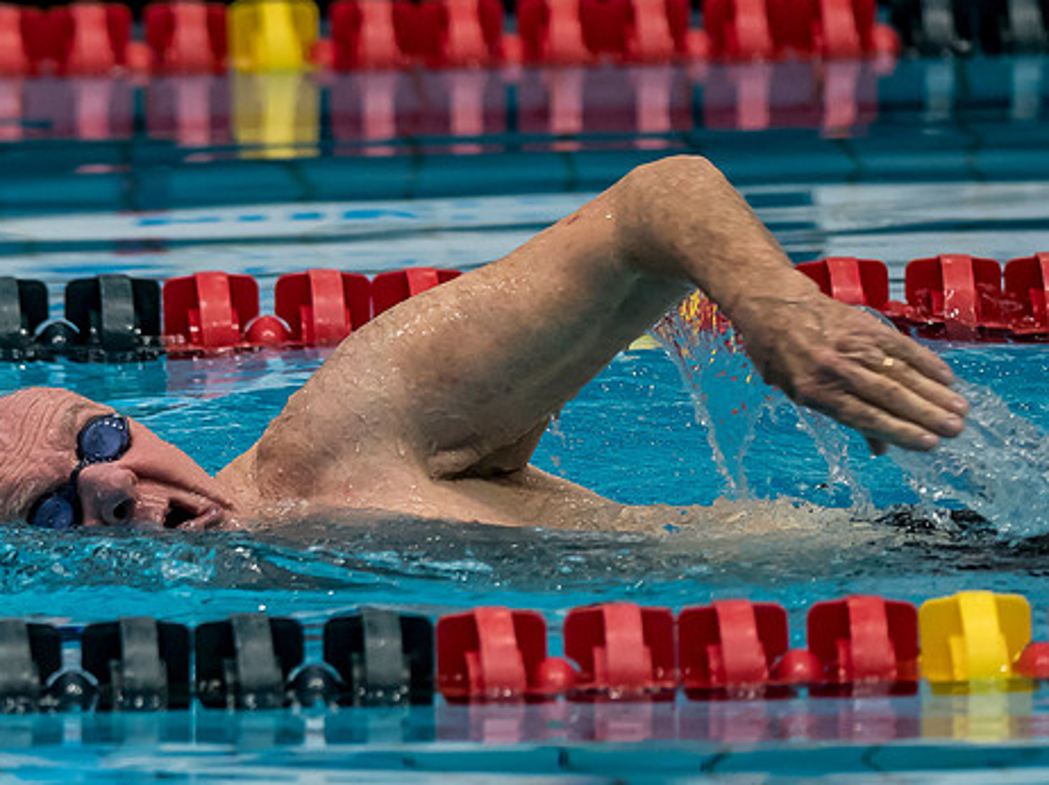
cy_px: 501
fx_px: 27017
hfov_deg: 2.2
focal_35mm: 892
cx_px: 194
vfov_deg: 1.7
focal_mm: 200
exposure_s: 1/500
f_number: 2.8
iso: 1250
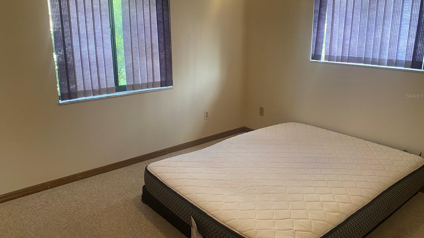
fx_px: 326
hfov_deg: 66.1
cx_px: 214
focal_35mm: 29
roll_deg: -0.2
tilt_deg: -13.2
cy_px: 96
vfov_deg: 40.0
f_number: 1.8
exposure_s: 1/60
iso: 80
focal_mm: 4.25
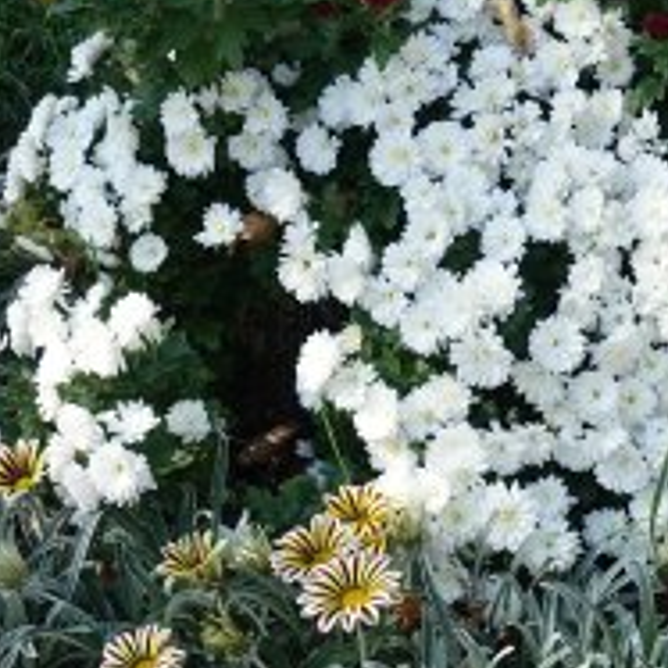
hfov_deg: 15.7
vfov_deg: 15.6
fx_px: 2423
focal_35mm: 111
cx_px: 393
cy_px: 561
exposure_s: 1/200
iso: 125
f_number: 4
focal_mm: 14.5
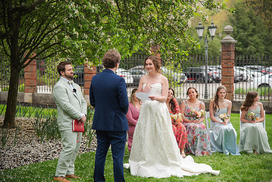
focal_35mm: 82
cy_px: 91
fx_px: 620
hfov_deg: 24.8
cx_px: 136
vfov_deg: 16.7
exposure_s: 1/400
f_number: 4
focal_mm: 82
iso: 180
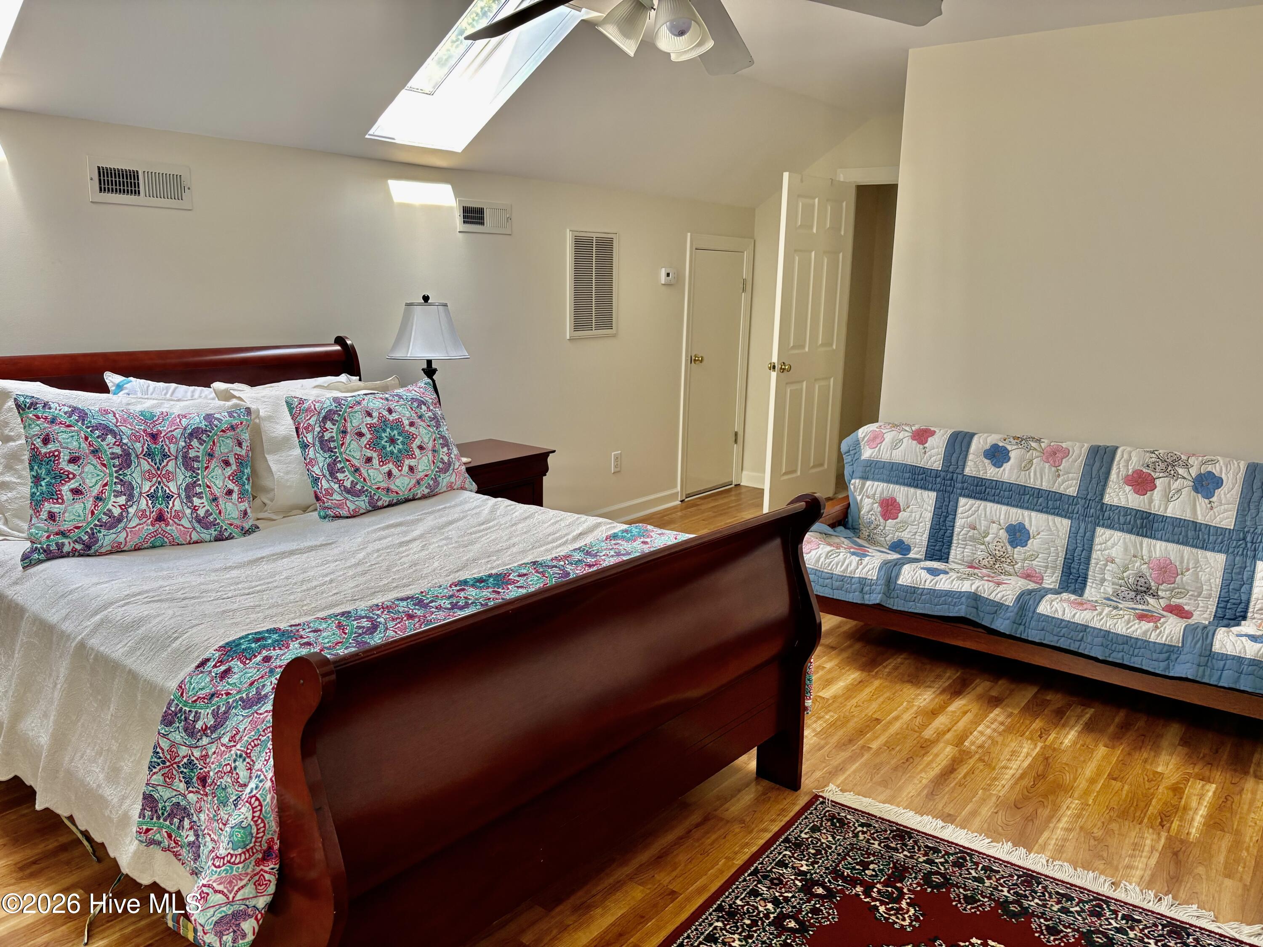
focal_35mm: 26
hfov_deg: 67.3
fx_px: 949
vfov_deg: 53.1
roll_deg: -1.1
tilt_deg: -11.4
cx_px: 632
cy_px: 474
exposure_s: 1/121
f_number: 1.6
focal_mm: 5.96
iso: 100
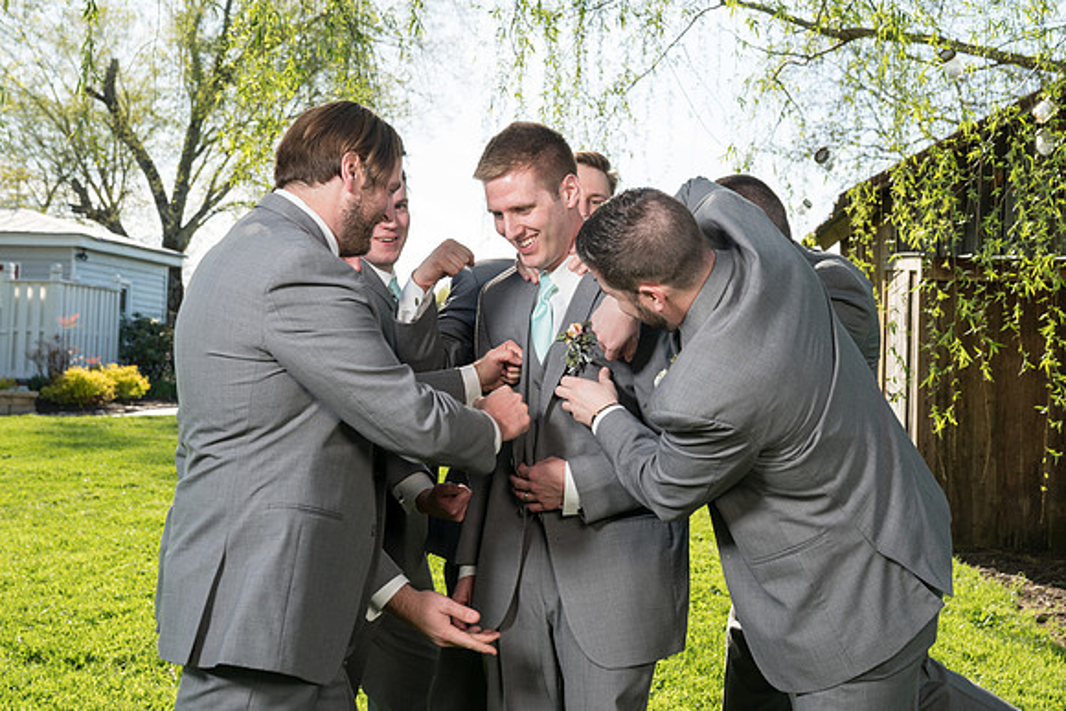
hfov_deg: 38.0
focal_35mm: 52
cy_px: 289
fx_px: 1548
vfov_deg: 25.8
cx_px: 566
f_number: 5.6
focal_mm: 44
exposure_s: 1/200
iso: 100
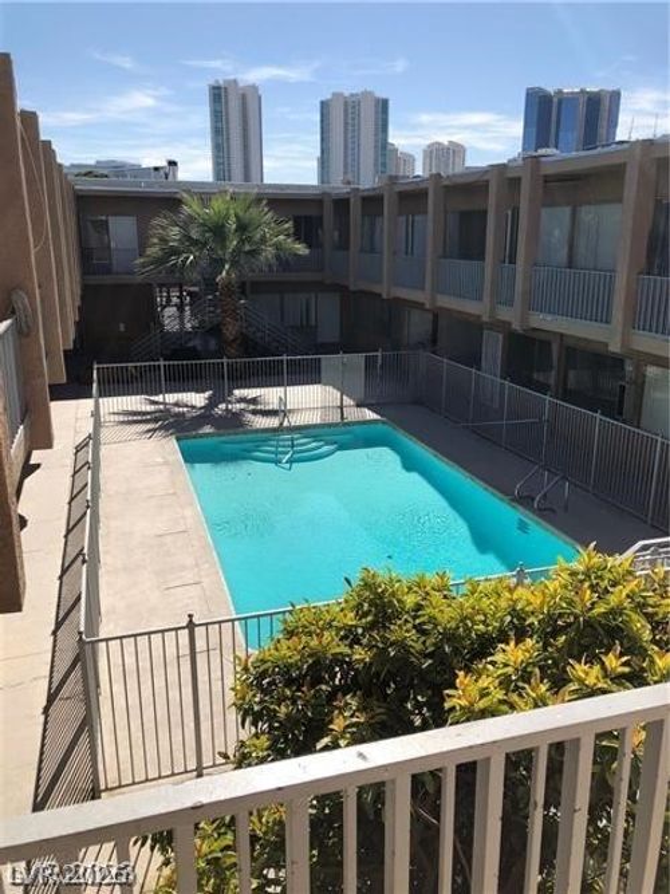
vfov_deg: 63.5
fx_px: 723
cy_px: 447
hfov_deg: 49.7
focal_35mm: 28
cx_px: 335
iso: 20
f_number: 1.8
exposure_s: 1/2525
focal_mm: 3.99
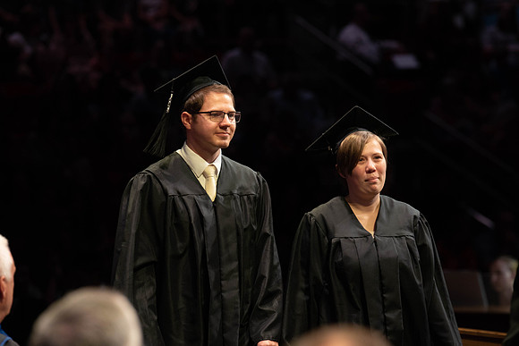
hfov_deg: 11.1
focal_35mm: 185
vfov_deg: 7.4
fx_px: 2668
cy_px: 173
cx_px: 260
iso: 1600
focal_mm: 185
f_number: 4.5
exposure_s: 1/320
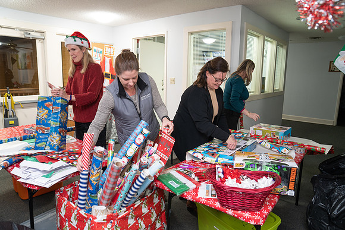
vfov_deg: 53.2
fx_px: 230
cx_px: 172
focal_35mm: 24
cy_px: 115
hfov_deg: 73.7
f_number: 3.5
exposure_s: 1/30
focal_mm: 24
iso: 640
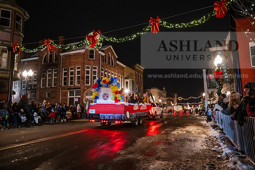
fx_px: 170
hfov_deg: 73.7
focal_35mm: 24
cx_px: 128
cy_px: 85
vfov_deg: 53.2
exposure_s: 1/250
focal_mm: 24
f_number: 3.2
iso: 6400
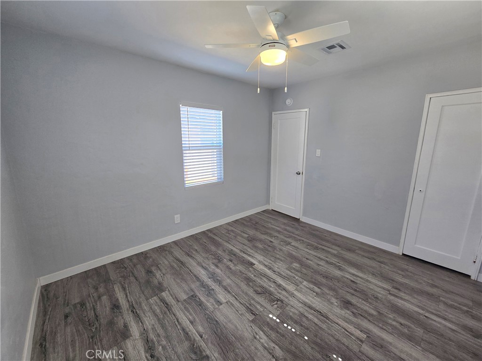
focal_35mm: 13
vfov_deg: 89.9
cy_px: 180
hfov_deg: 106.2
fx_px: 181
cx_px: 241
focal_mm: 2.2
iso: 64
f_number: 2.2
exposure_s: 1/60.2
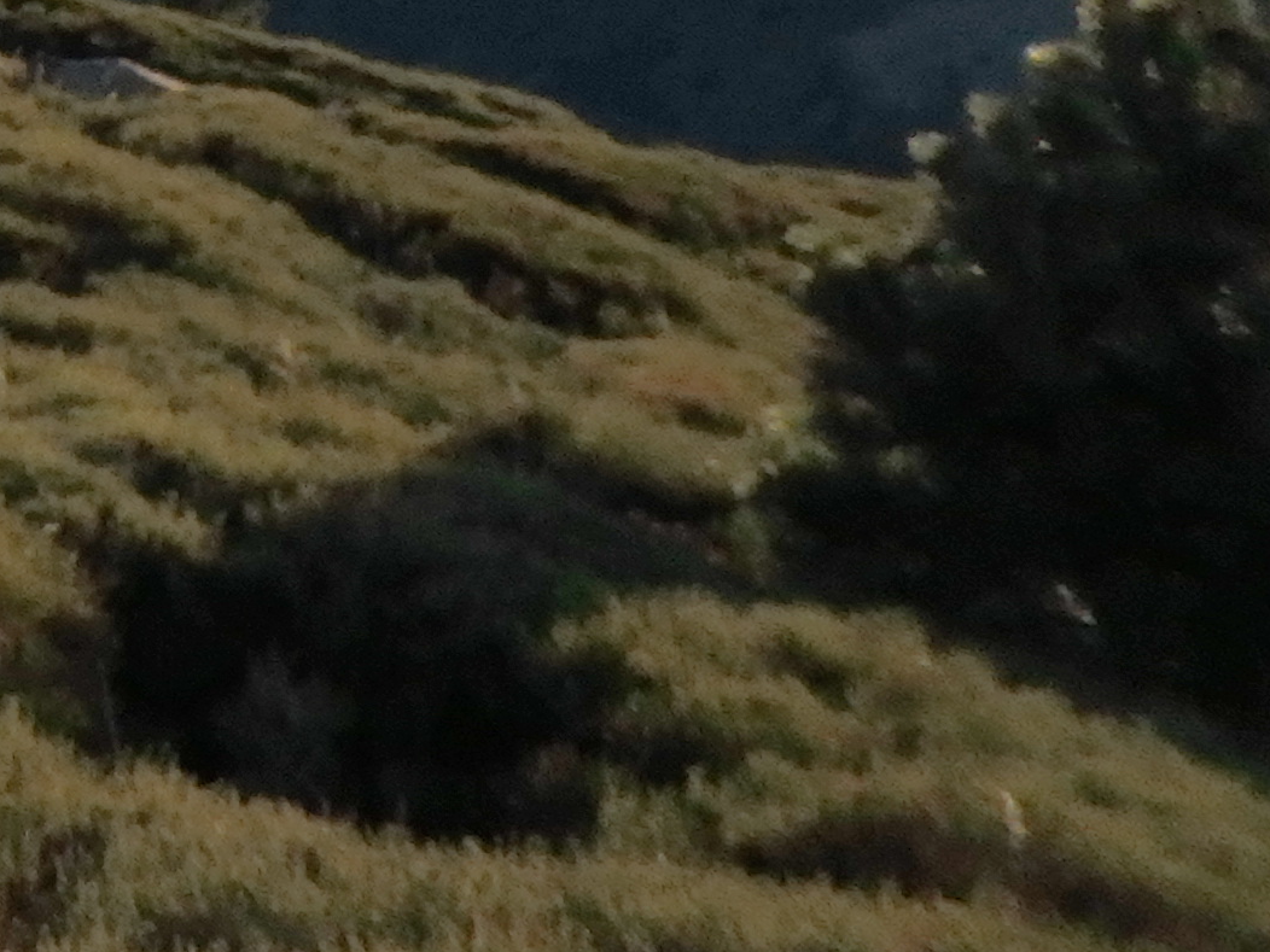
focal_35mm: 92
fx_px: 3375
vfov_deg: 13.9
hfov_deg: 15.7
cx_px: -1432
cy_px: -880
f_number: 3.5
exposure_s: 1/800
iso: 125
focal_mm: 3.7
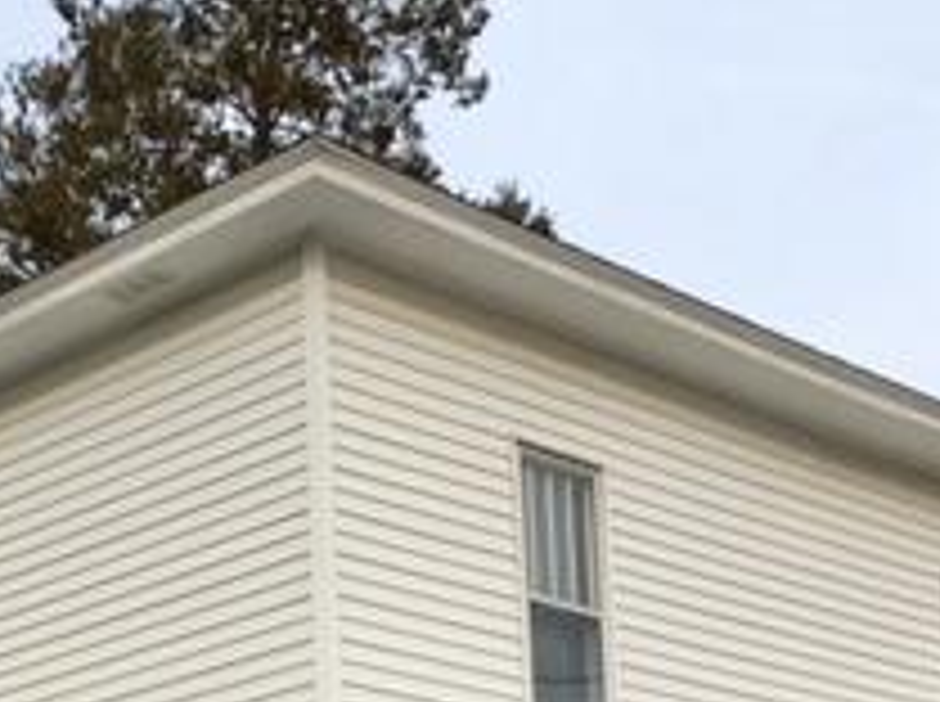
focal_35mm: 89
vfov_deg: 15.7
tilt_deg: +9.6
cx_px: 162
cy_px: 927
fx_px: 2413
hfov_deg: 21.7
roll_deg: +0.9
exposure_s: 1/739
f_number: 2.2
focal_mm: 4.15
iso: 25
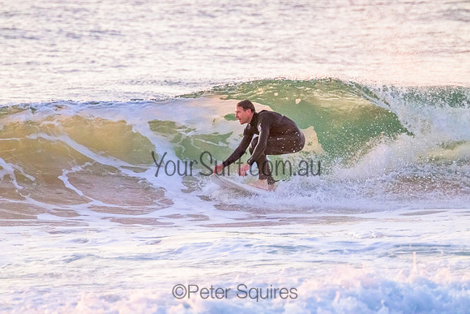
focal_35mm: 800
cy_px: 157
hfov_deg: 2.6
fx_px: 10446
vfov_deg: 1.7
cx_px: 235
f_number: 11
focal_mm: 800
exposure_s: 1/800
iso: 12800
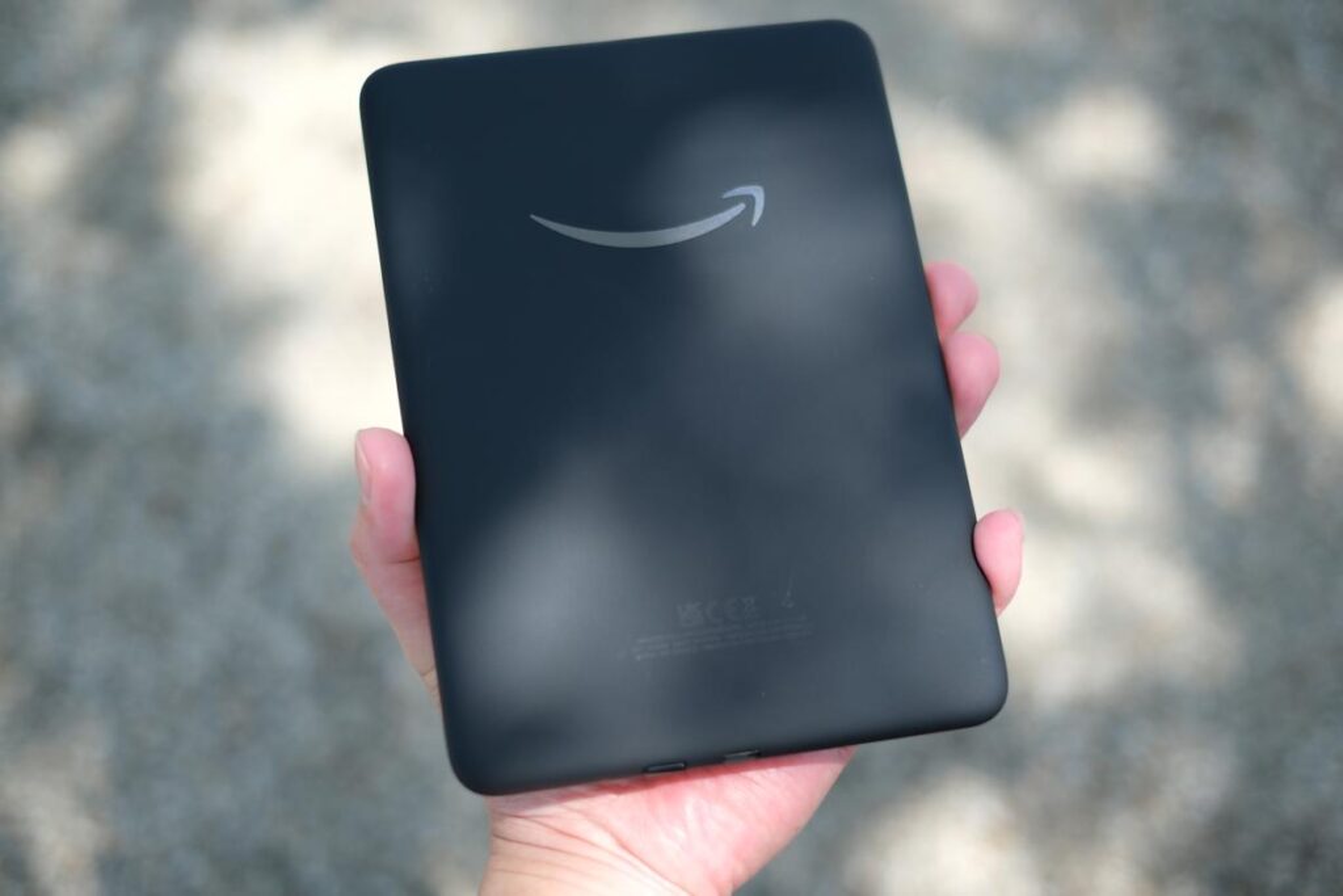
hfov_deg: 37.5
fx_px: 1977
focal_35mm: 53
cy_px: 448
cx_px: 672
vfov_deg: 25.5
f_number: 1.4
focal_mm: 35
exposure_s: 1/2500
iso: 125
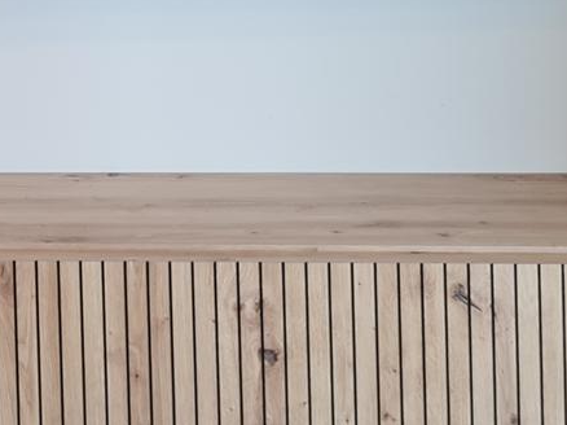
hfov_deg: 18.8
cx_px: -221
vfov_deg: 14.4
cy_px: -223
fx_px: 1555
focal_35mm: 95
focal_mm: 5.4
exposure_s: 1/100
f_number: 1.8
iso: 80
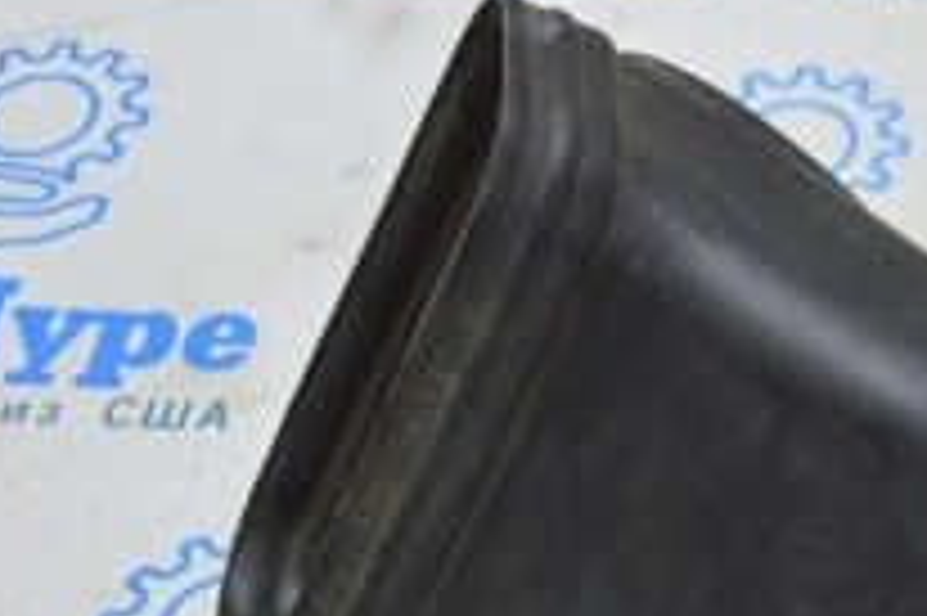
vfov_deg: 10.8
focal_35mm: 126
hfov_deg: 15.4
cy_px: 537
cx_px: 1264
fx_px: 3230
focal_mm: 27
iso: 400
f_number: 5.6
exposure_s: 1/20
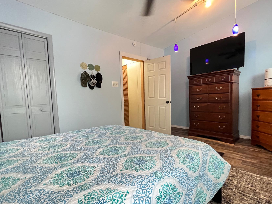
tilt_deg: -4.2
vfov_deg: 78.0
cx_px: 142
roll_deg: +1.7
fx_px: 126
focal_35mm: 16
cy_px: 109
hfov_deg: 94.4
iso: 640
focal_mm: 1.57
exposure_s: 1/60
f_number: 1.8
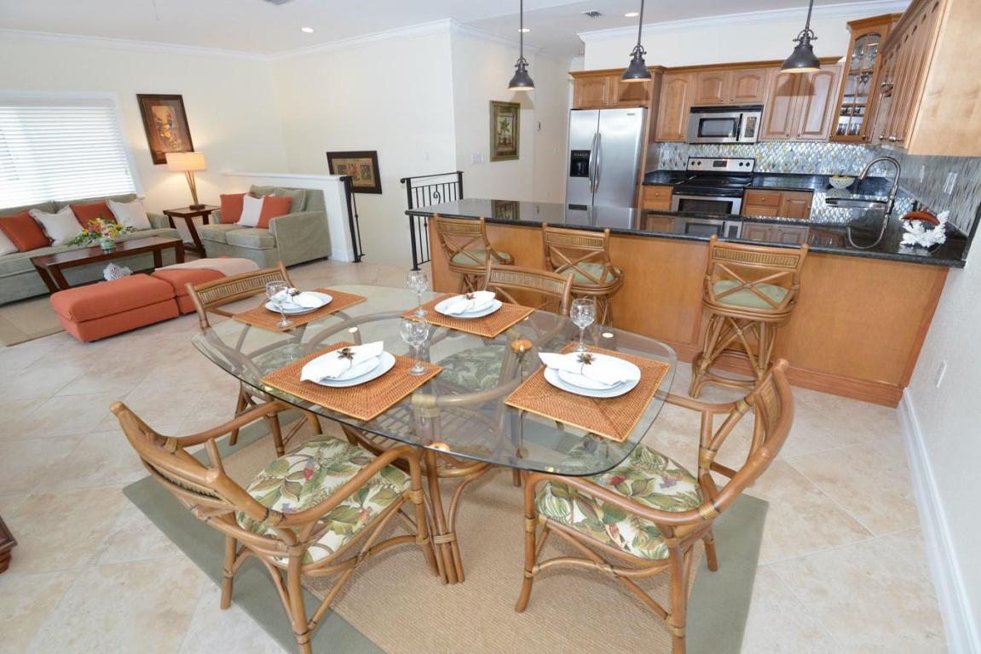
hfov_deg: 93.3
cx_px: 490
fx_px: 463
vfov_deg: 70.5
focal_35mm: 17
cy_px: 327
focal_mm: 17
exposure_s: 1/60
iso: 900
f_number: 7.1
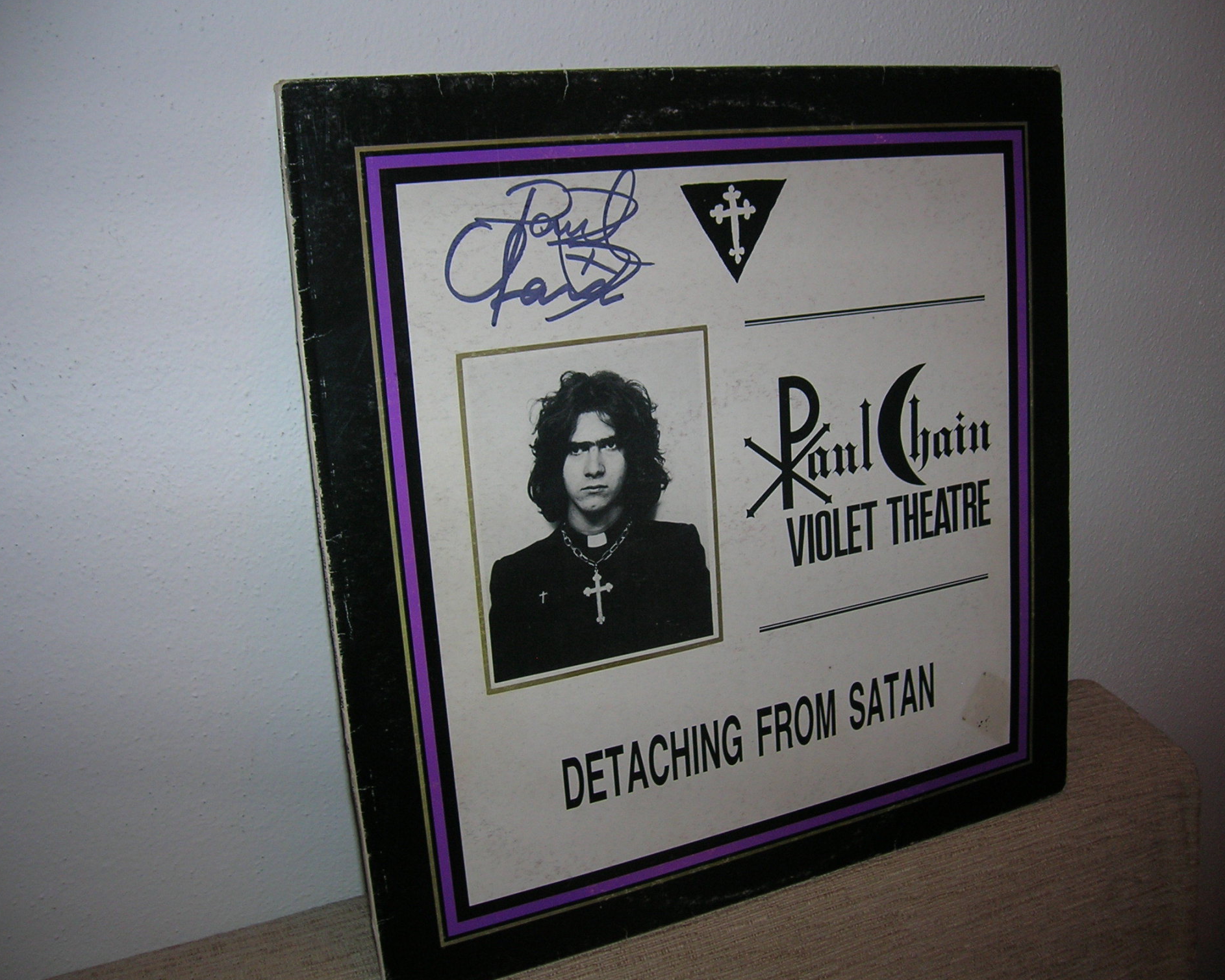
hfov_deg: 50.3
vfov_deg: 41.2
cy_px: 494
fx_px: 1305
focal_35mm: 36
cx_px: 648
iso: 50
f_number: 2.9
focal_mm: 5.7
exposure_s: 1/60.1
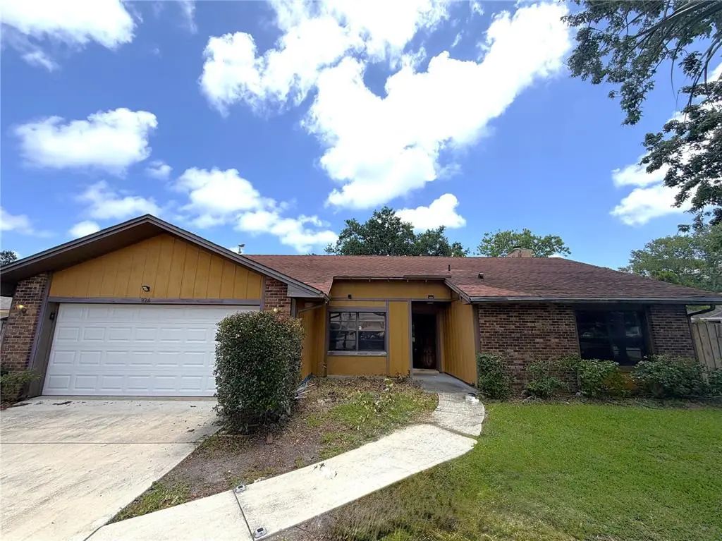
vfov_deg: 85.6
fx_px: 292
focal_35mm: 14
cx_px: 361
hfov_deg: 102.1
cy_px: 270
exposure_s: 1/1105
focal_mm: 2.22
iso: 25
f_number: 2.2
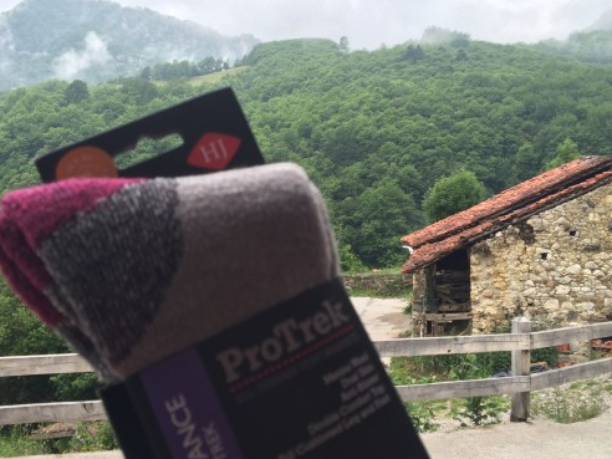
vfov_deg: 36.8
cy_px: 209
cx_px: 266
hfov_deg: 47.7
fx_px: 690
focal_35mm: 39
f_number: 2.2
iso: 32
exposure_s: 1/154
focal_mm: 4.12
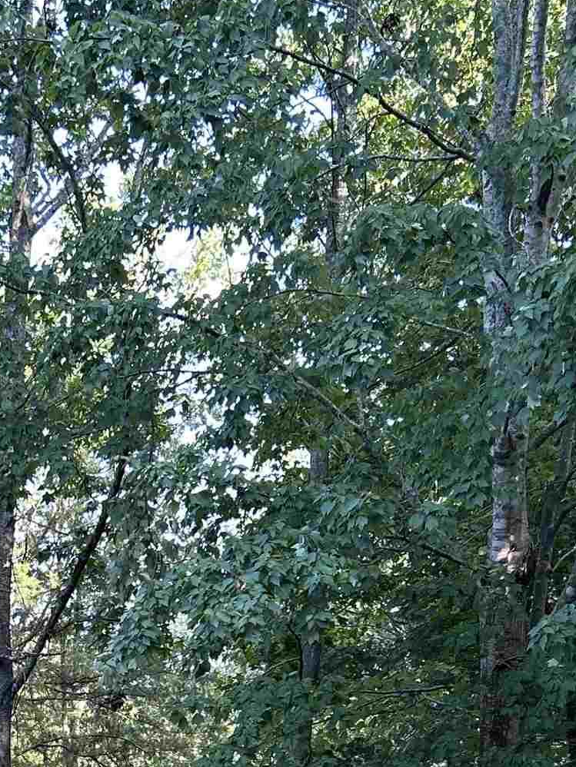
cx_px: -37
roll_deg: -1.0
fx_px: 1774
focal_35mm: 80
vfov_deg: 23.4
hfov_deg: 17.9
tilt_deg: +0.0
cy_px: 757
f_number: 1.5
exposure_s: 1/121
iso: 40
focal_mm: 5.7
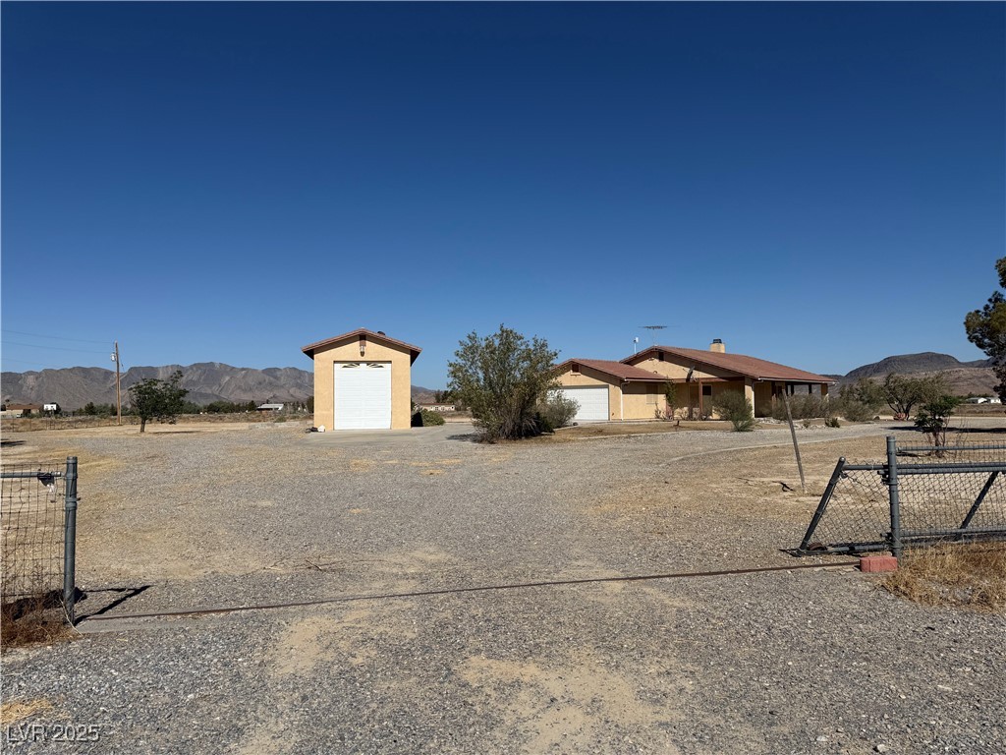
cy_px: 378
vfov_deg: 56.8
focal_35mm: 24
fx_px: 697
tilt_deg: +2.9
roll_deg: +1.2
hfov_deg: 71.6
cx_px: 503
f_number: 1.78
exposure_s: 1/11905
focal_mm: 6.76
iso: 80
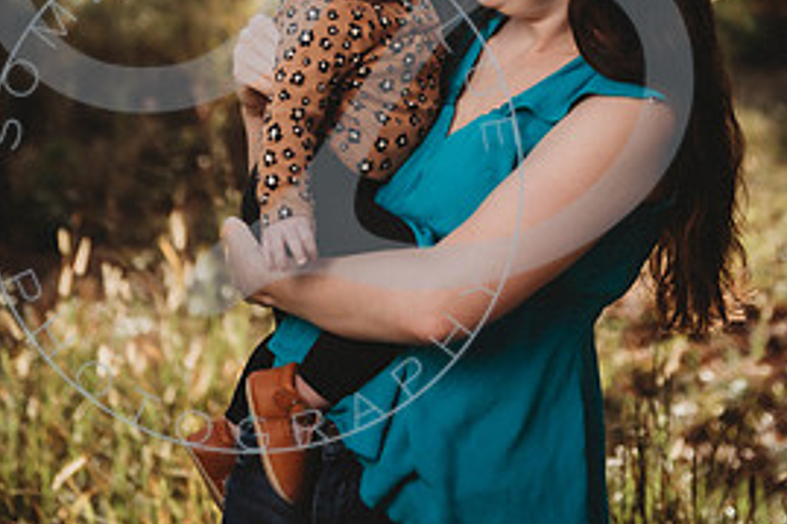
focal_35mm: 92
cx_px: 383
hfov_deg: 22.2
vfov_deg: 14.5
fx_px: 2010
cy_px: -41
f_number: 2.8
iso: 100
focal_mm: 55
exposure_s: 1/800
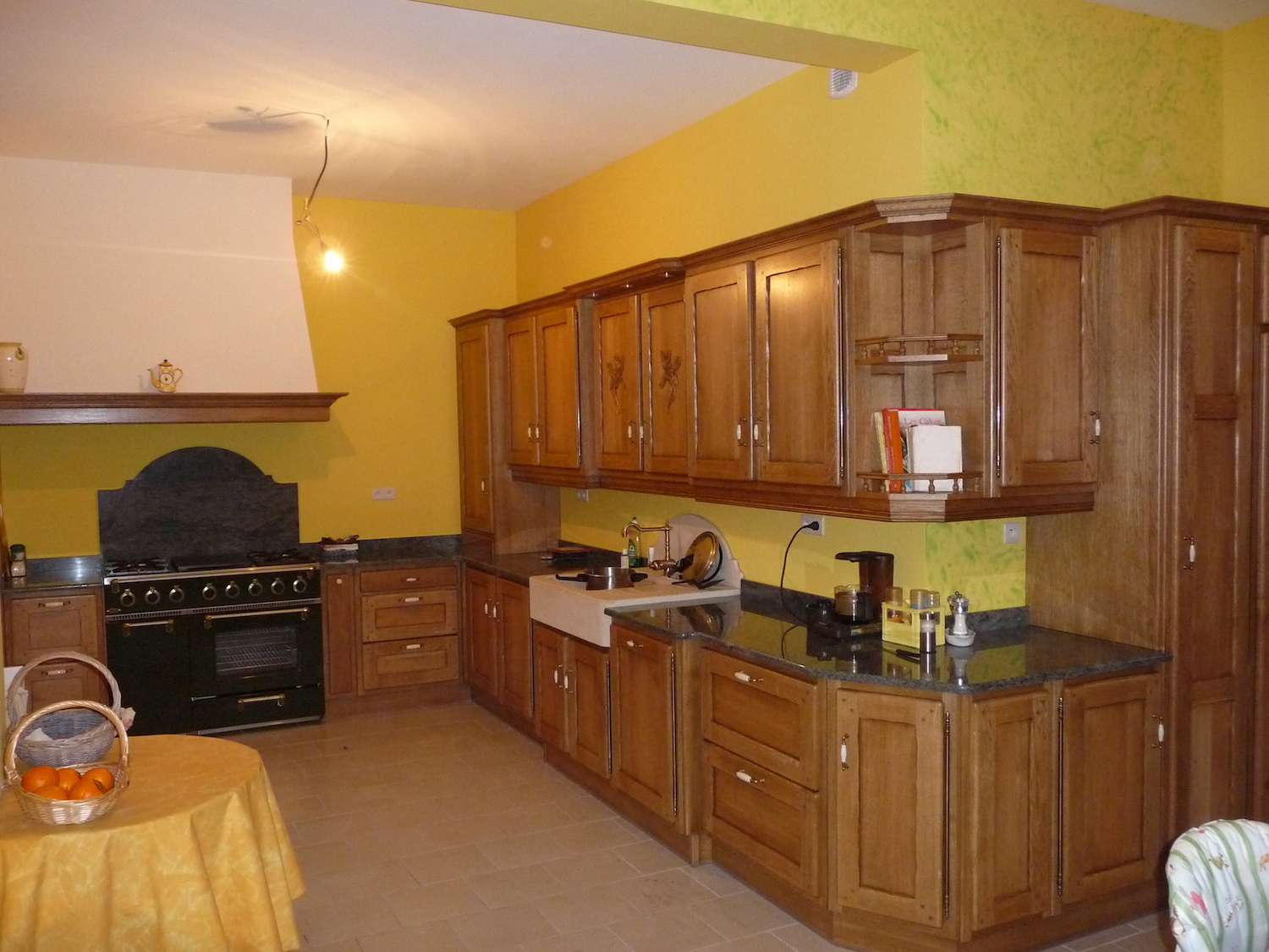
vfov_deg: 46.8
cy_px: 476
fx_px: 1100
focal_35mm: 30
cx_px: 634
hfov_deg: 60.0
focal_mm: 5
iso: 500
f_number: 3.4
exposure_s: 1/30
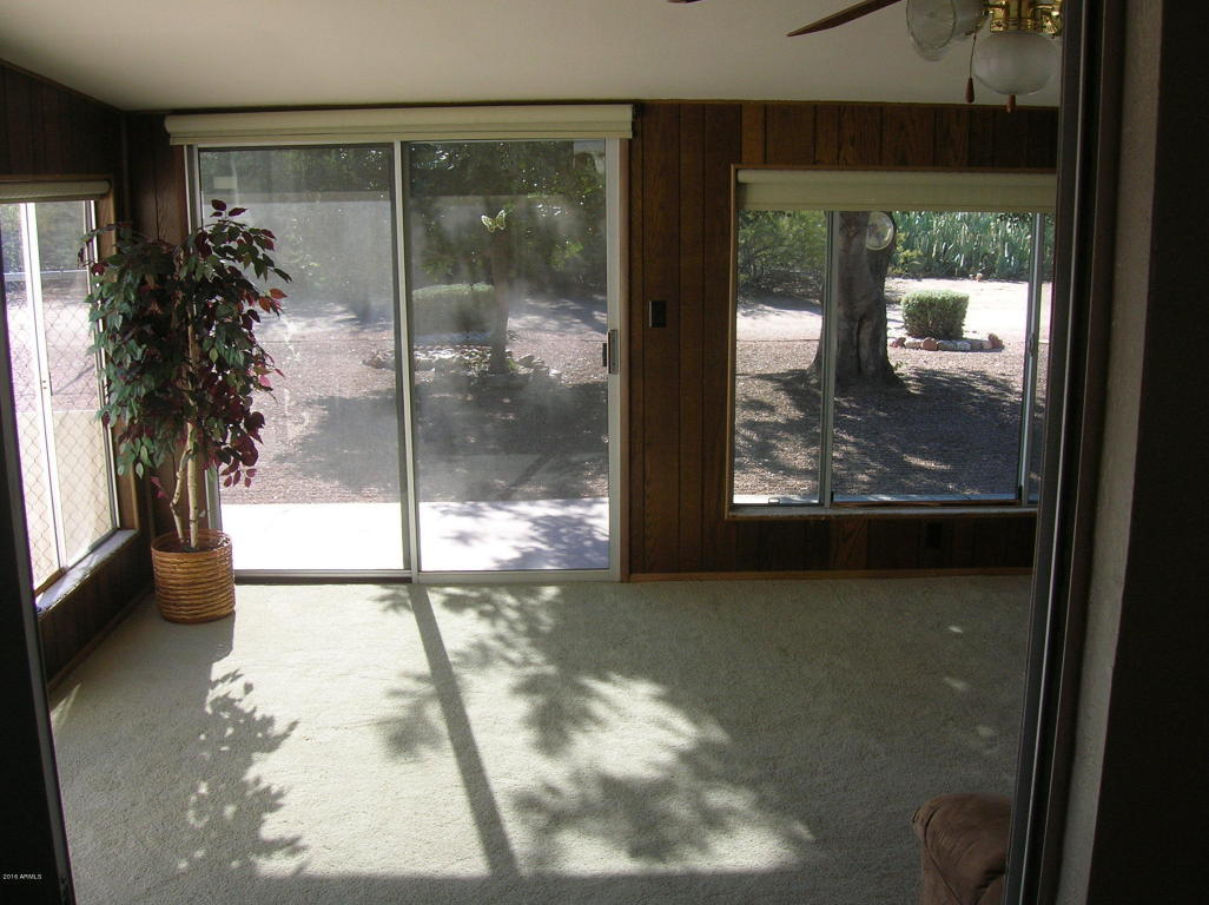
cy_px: 452
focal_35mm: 34
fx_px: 1187
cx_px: 604
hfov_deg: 54.0
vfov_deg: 41.7
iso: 50
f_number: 4.9
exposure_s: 1/72
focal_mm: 5.7
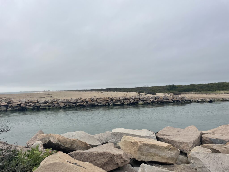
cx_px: 114
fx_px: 172
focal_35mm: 26
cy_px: 86
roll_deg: +1.2
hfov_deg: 67.3
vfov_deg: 53.1
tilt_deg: +1.4
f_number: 1.6
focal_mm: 4.2
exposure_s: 1/7299
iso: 32
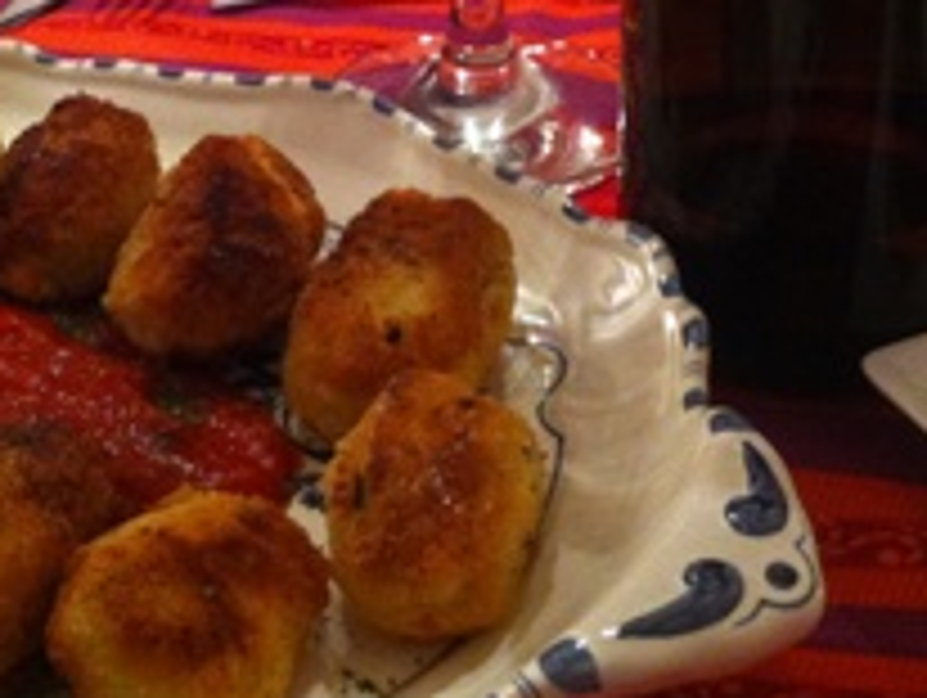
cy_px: 61
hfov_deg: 25.6
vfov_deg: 19.1
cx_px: 360
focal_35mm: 76
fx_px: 2038
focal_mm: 3.85
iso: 500
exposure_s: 1/15
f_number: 2.8
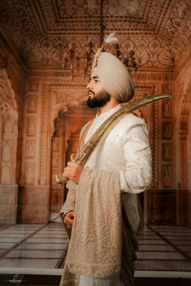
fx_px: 279
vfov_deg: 54.4
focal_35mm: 35
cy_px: 143
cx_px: 96
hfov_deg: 37.9
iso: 160
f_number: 2
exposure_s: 1/200
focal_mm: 35
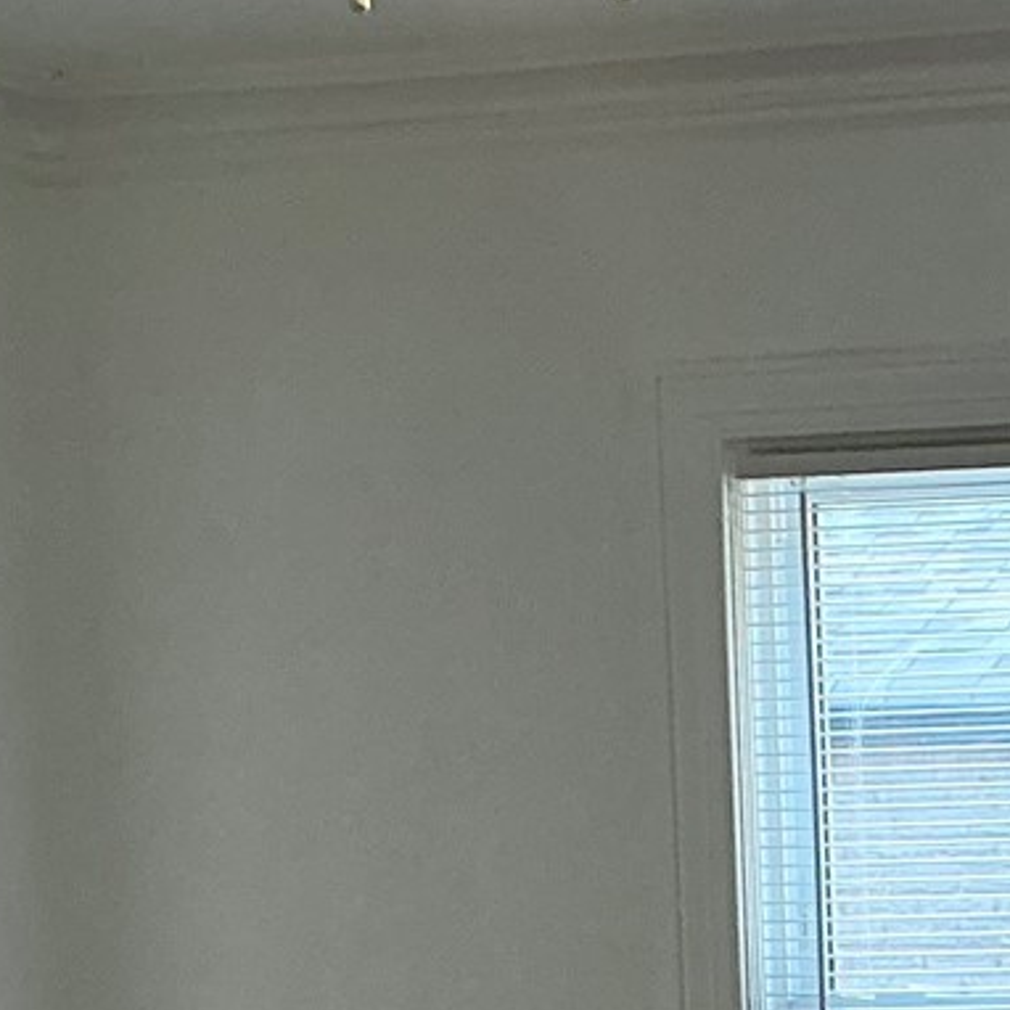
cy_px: 1306
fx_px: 4258
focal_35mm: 129
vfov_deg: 13.1
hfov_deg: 12.7
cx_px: 1573
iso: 50
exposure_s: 1/60
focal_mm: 3
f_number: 1.8
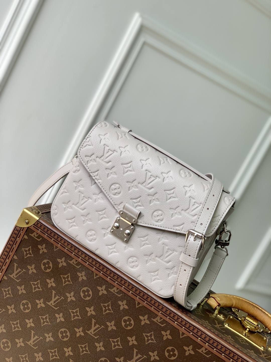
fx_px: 543
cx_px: 136
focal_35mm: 52
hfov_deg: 28.0
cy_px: 181
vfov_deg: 36.8
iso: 16
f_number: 2.4
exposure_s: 1/207
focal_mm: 6
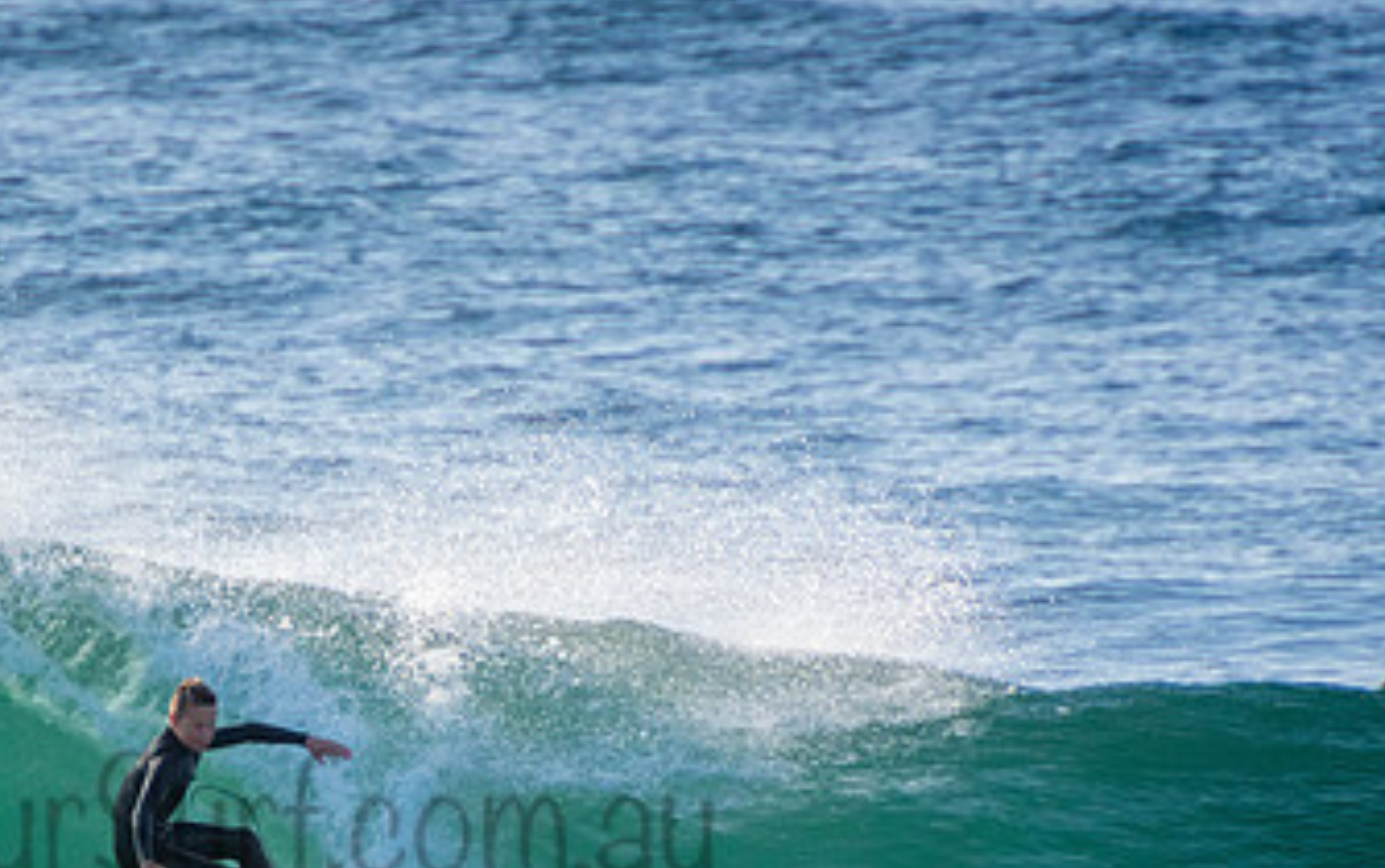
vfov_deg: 1.2
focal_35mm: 1058
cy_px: 779
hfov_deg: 2.0
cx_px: 277
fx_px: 39969
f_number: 5.6
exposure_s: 1/2500
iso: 400
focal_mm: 400
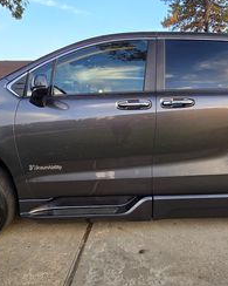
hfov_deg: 55.6
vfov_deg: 68.1
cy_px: 143
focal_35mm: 25
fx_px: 211
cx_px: 152
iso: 64
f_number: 2.2
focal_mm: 2.2
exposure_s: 1/60
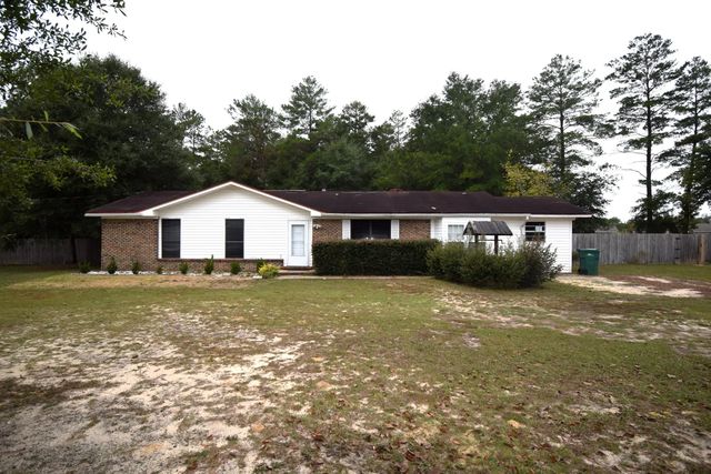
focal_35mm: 18
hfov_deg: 90.0
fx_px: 356
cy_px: 237
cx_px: 356
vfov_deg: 67.4
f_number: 5.6
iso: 100
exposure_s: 1/125
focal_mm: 12
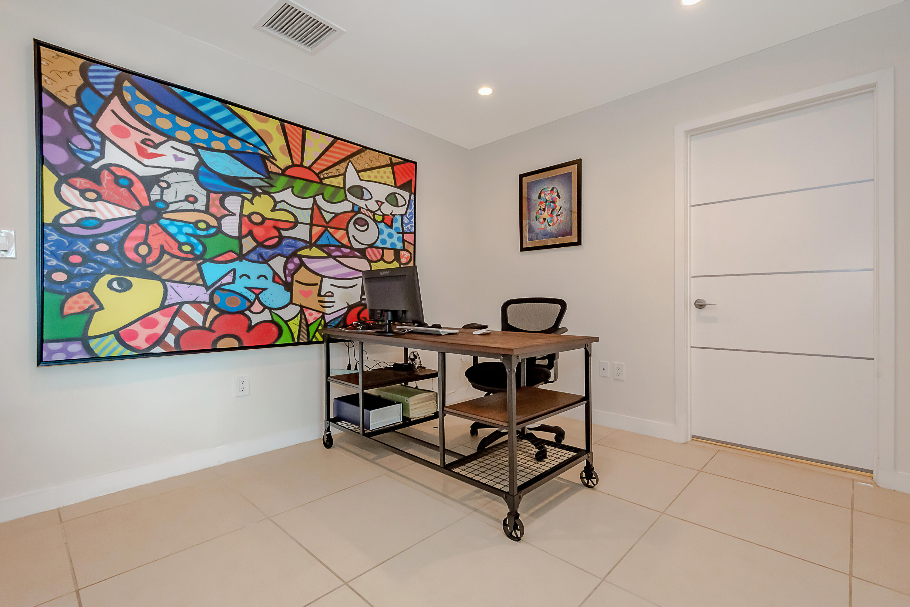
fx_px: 404
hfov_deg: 96.7
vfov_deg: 73.7
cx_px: 455
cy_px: 304
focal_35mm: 16
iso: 1600
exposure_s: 1/30
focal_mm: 16
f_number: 8
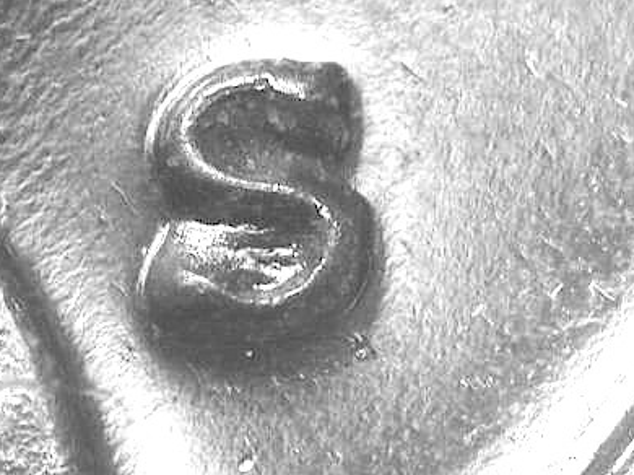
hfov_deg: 7.8
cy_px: 88
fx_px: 4631
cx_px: 302
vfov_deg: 5.9
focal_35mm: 253
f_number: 5.1
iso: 100
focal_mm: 32
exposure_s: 1/3.9
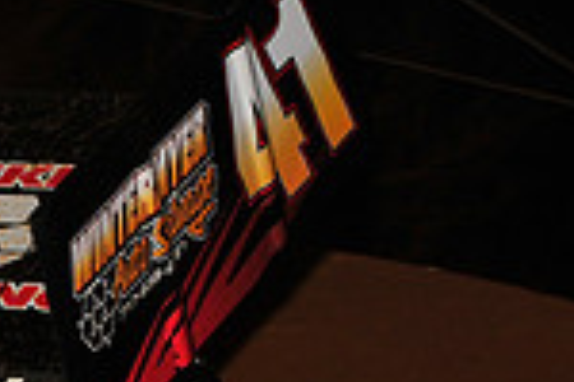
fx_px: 8960
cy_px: 443
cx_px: -237
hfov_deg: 3.7
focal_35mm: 562
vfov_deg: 2.4
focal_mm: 145
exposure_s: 1/250
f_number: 7.1
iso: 800
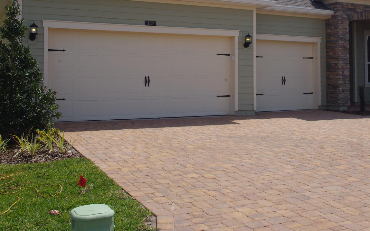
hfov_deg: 43.2
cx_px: 225
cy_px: 55
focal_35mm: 46
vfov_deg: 27.6
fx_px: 464
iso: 200
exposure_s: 1/200
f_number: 14
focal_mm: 20
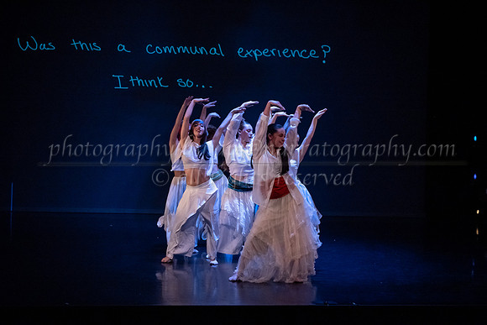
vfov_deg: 23.4
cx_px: 244
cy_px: 162
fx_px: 785
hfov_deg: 34.5
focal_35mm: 58
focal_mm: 58
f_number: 4
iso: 4000
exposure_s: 1/400
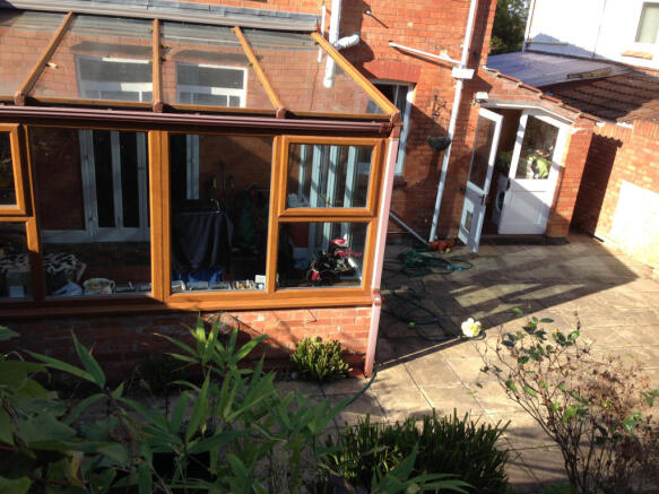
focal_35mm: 33
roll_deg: -5.6
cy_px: 247
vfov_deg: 42.9
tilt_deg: -19.8
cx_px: 330
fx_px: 628
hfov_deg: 55.4
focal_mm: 4.12
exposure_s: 1/511
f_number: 2.4
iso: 50
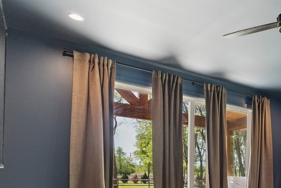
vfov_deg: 34.7
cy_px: 179
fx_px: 277
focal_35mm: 35
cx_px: 301
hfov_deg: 43.3
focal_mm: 14.6
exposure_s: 1/250
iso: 400
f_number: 2.8
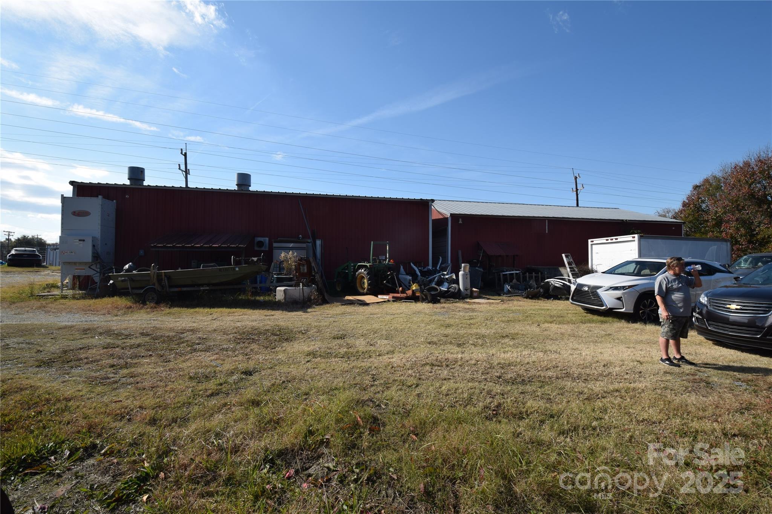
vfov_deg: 77.3
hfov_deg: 100.4
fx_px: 322
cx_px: 386
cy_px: 257
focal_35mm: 15
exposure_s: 1/200
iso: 100
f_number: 8
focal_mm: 10
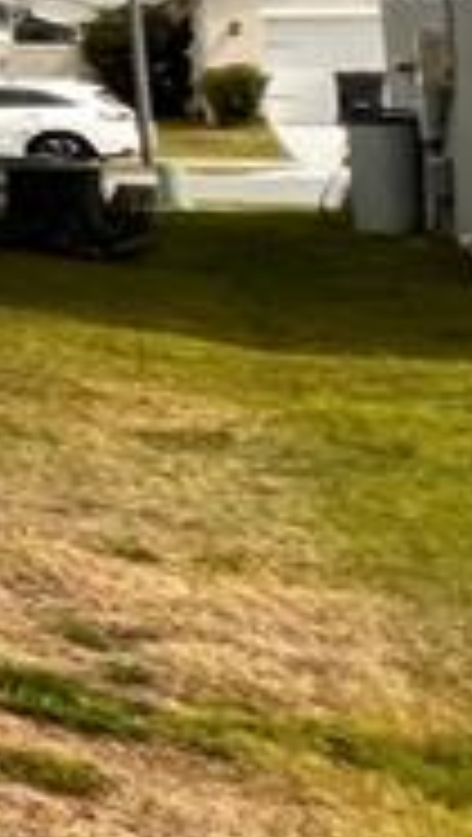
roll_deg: -0.2
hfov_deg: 7.1
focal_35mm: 78
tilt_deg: +1.7
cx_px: -1663
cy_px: -22
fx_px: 1731
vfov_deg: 25.6
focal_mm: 1.57
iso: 32
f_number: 1.8
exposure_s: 1/1277
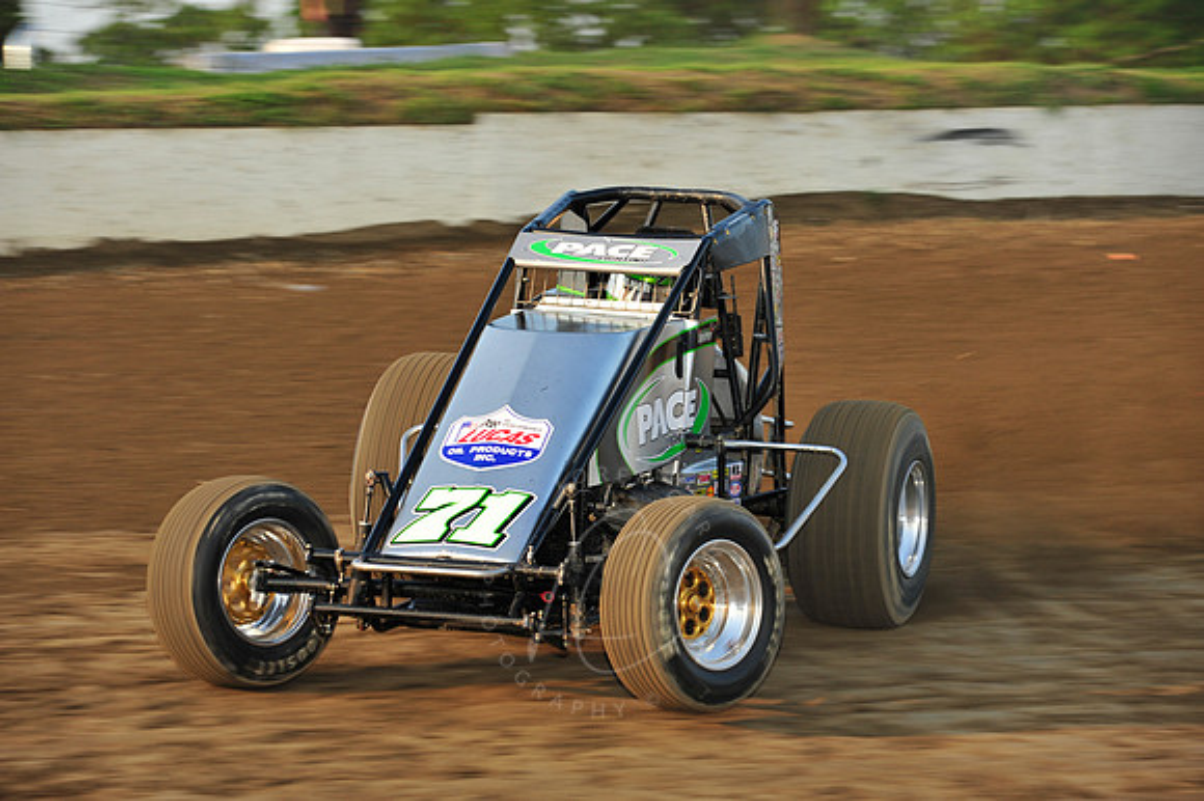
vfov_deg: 8.1
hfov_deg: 12.1
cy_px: 400
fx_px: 5682
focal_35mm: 170
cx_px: 602
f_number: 8
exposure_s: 1/320
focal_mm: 170
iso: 400
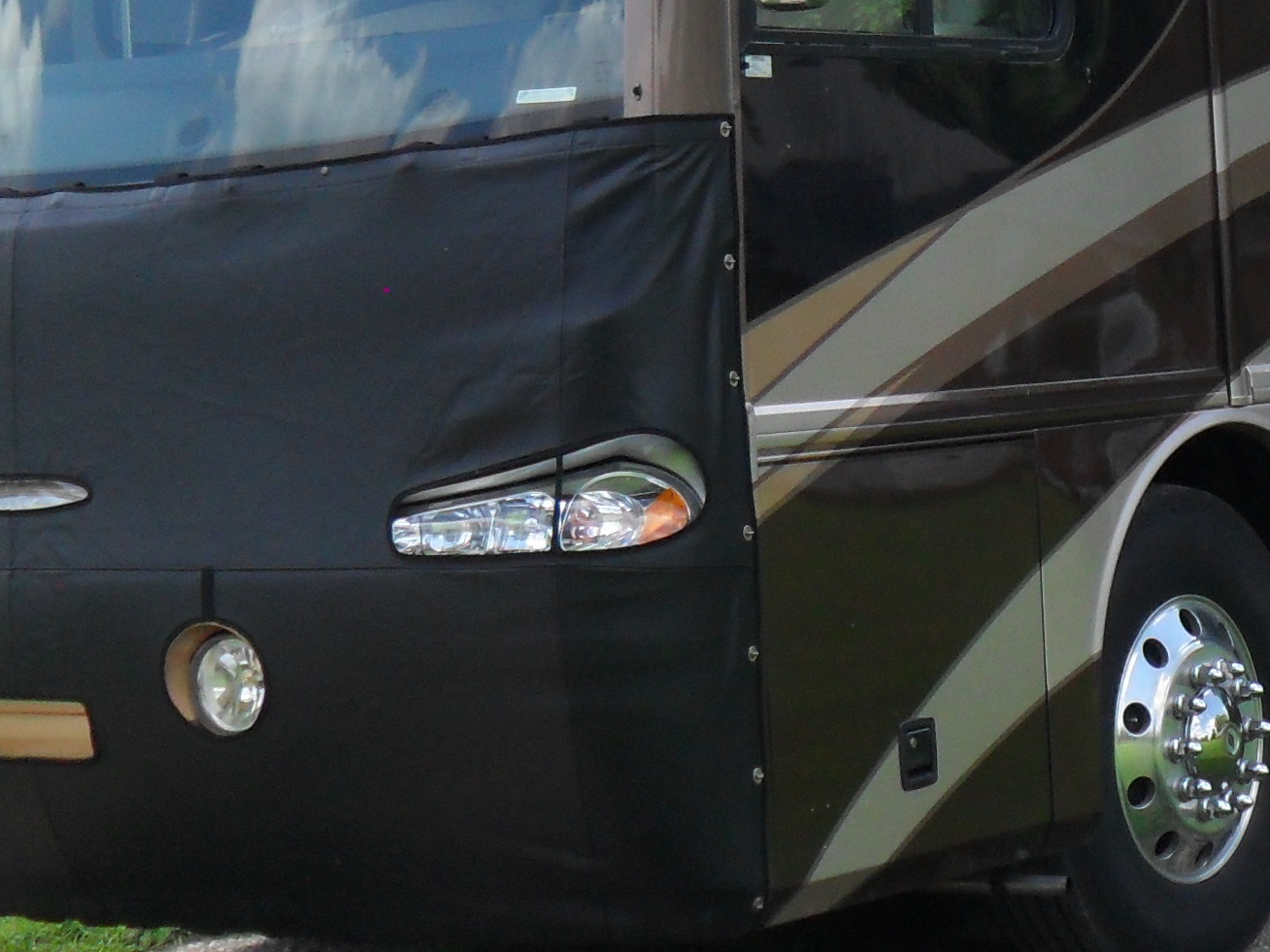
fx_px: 3926
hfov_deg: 17.9
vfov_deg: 13.7
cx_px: 1313
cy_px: 28
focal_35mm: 107
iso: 80
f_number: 3
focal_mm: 6.3
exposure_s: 1/500
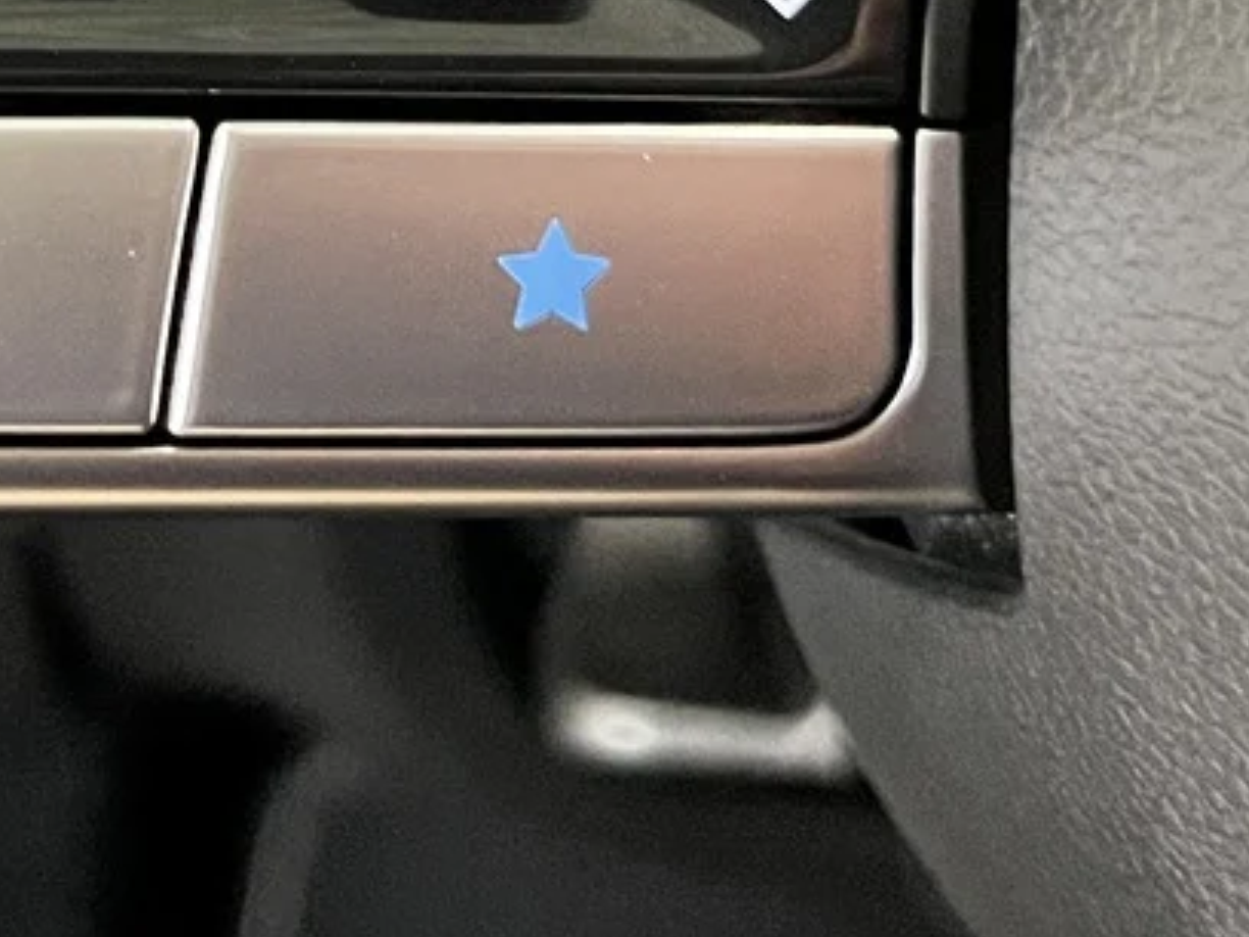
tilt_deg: -32.3
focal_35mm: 102
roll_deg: +1.0
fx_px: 3680
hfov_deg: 18.8
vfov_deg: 13.7
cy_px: -410
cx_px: 49
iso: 500
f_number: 1.6
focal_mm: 5.1
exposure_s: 1/47
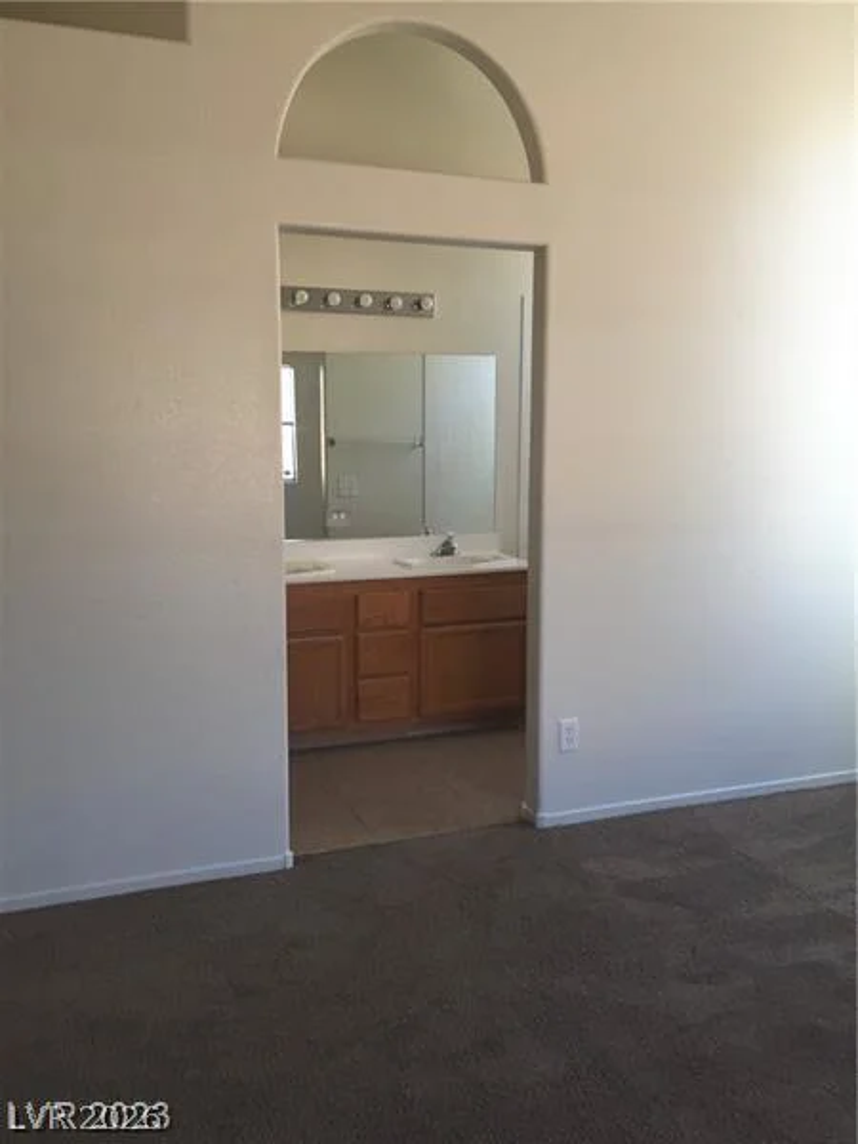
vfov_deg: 61.7
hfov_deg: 48.2
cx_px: 429
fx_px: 958
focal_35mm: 29
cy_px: 572
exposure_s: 1/120
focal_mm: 4.15
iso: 50
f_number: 2.2
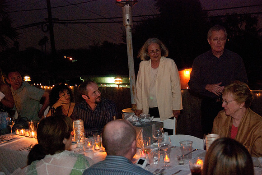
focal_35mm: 51
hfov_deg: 38.8
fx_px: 372
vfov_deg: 26.5
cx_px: 131
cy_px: 88
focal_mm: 34
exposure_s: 1/60
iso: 1000
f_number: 2.8
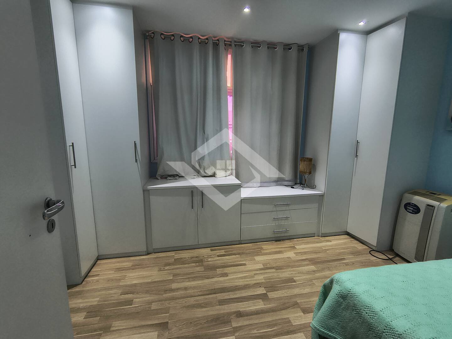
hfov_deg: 110.5
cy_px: 170
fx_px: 157
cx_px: 226
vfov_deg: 94.5
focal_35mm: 12
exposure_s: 1/50
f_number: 2.2
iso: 291
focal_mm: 2.13
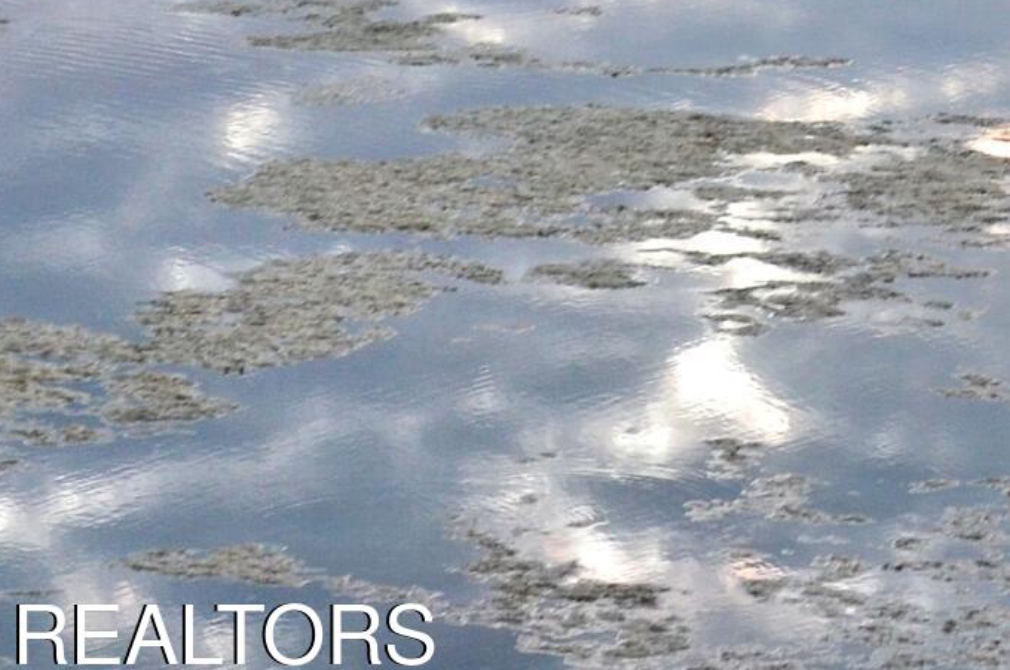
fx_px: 4818
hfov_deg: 11.6
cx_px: 1413
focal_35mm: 172
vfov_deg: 7.6
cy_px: -706
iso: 720
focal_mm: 26
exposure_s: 1/15
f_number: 8
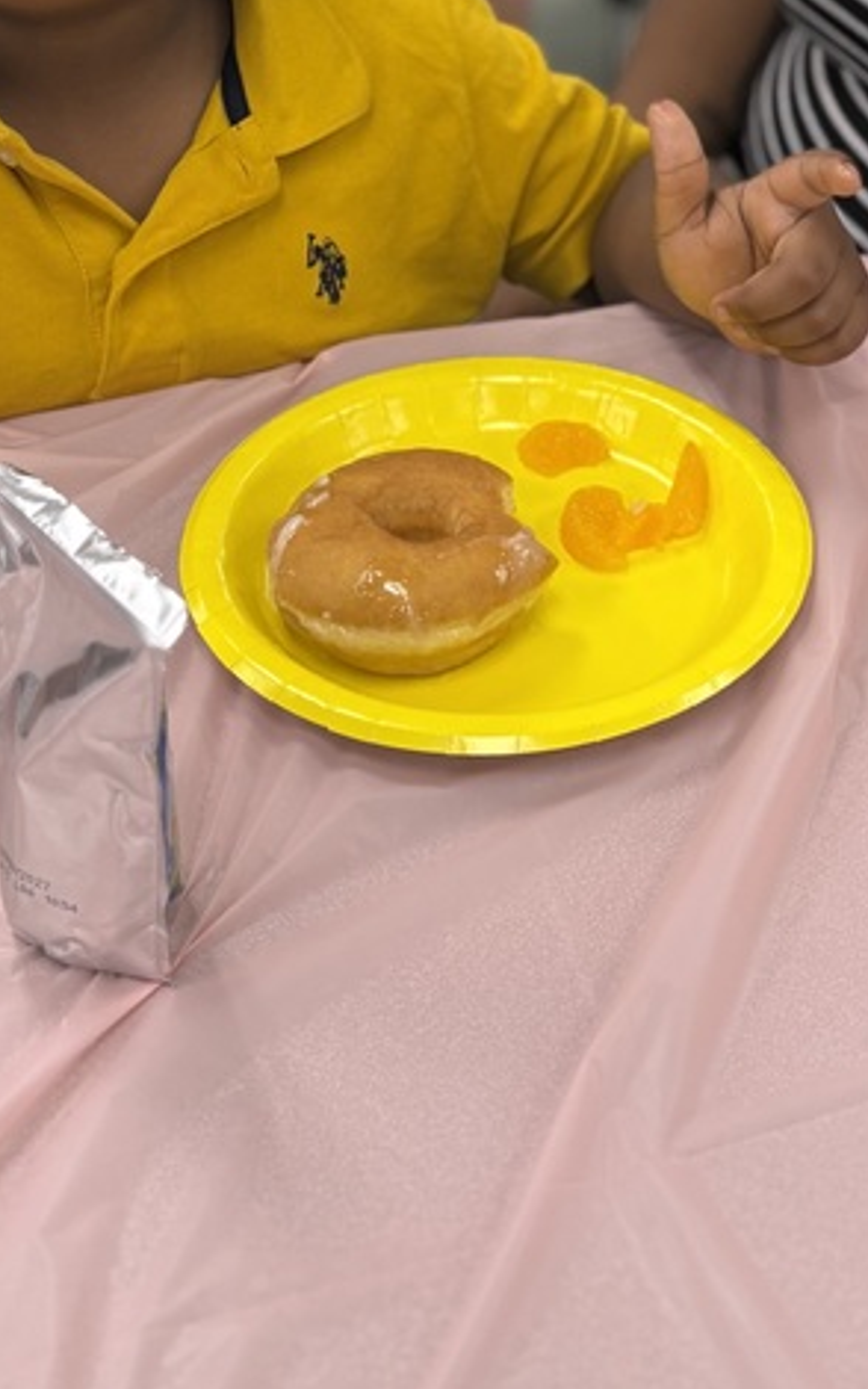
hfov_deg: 21.6
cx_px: 555
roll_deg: +0.4
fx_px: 2270
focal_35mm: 60
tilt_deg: -24.3
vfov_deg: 32.0
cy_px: 80
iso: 125
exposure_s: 1/60
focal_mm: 5.96
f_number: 1.6
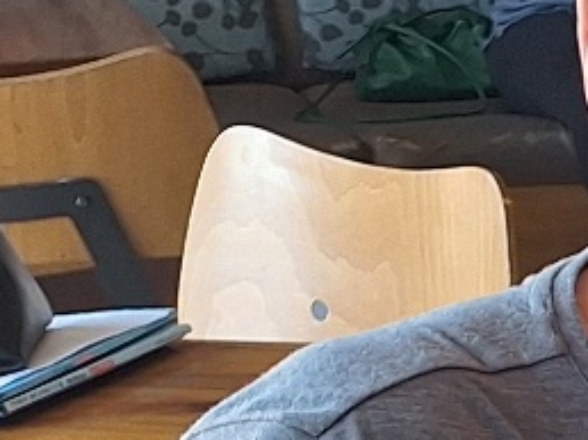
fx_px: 3089
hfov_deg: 8.7
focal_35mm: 182
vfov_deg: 7.5
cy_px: 1117
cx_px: 1830
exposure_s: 1/60
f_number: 1.8
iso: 50
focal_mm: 5.54
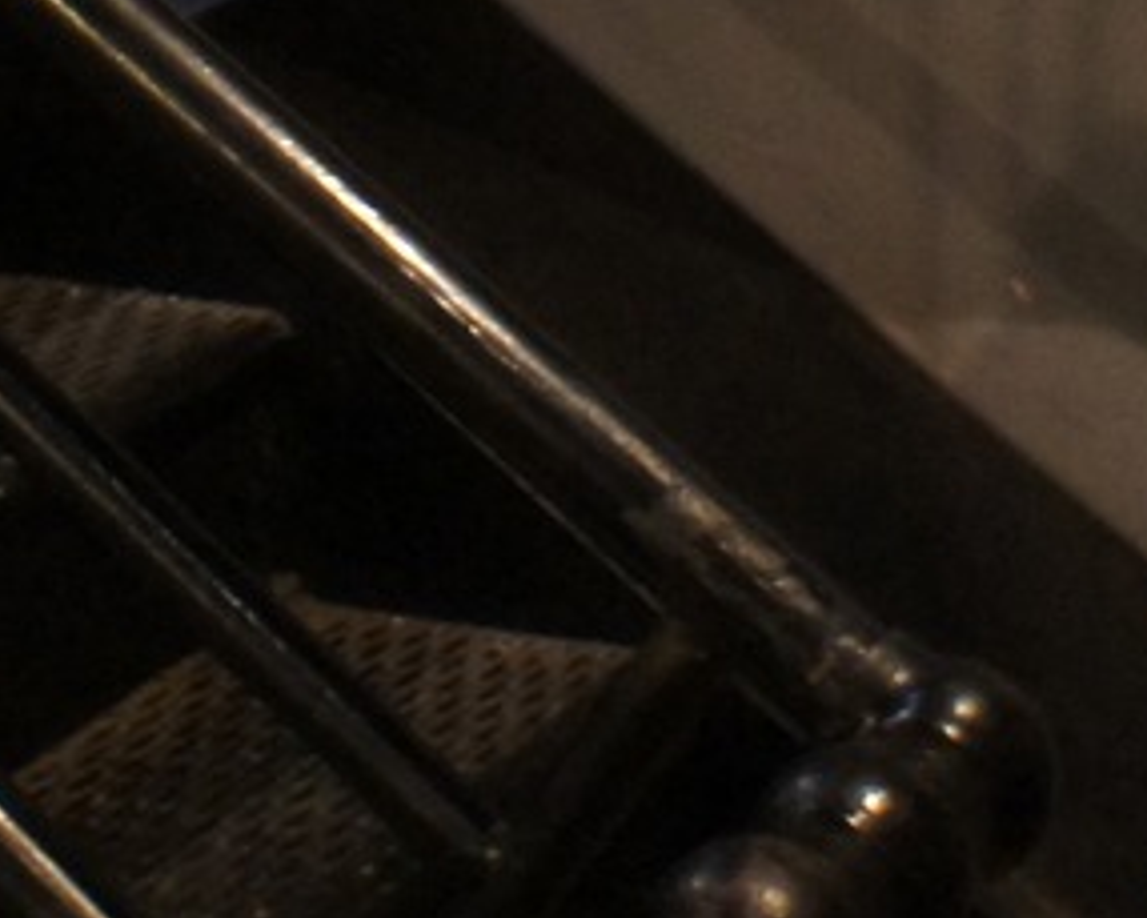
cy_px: -840
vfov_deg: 11.2
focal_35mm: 126
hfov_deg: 15.1
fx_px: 4279
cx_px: 180
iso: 1600
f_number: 2.8
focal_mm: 16
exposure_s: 1/25
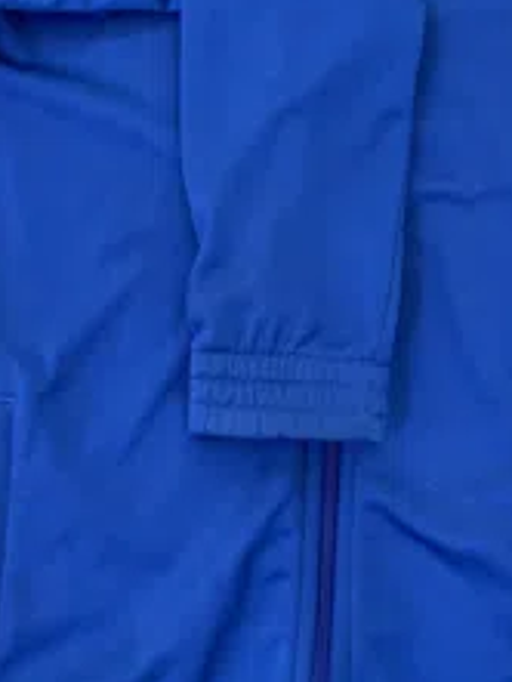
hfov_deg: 30.6
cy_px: 108
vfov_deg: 38.4
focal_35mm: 47
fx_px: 926
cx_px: 358
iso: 320
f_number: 1.8
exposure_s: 1/50
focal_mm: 4.25
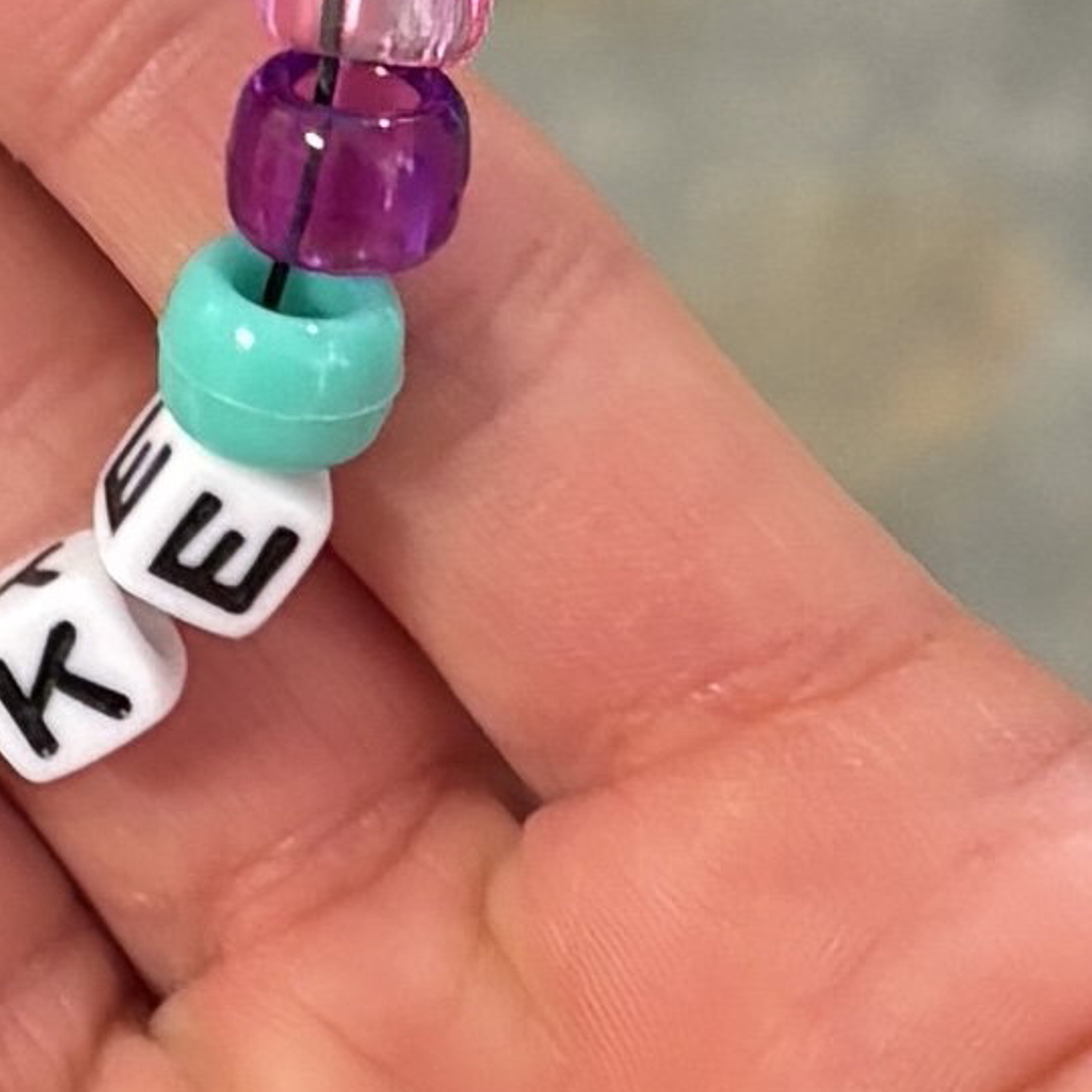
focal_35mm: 85
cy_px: -268
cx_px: -396
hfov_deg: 18.7
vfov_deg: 19.1
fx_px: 3034
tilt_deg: -57.5
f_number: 1.6
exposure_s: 1/60
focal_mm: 5.96
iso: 125
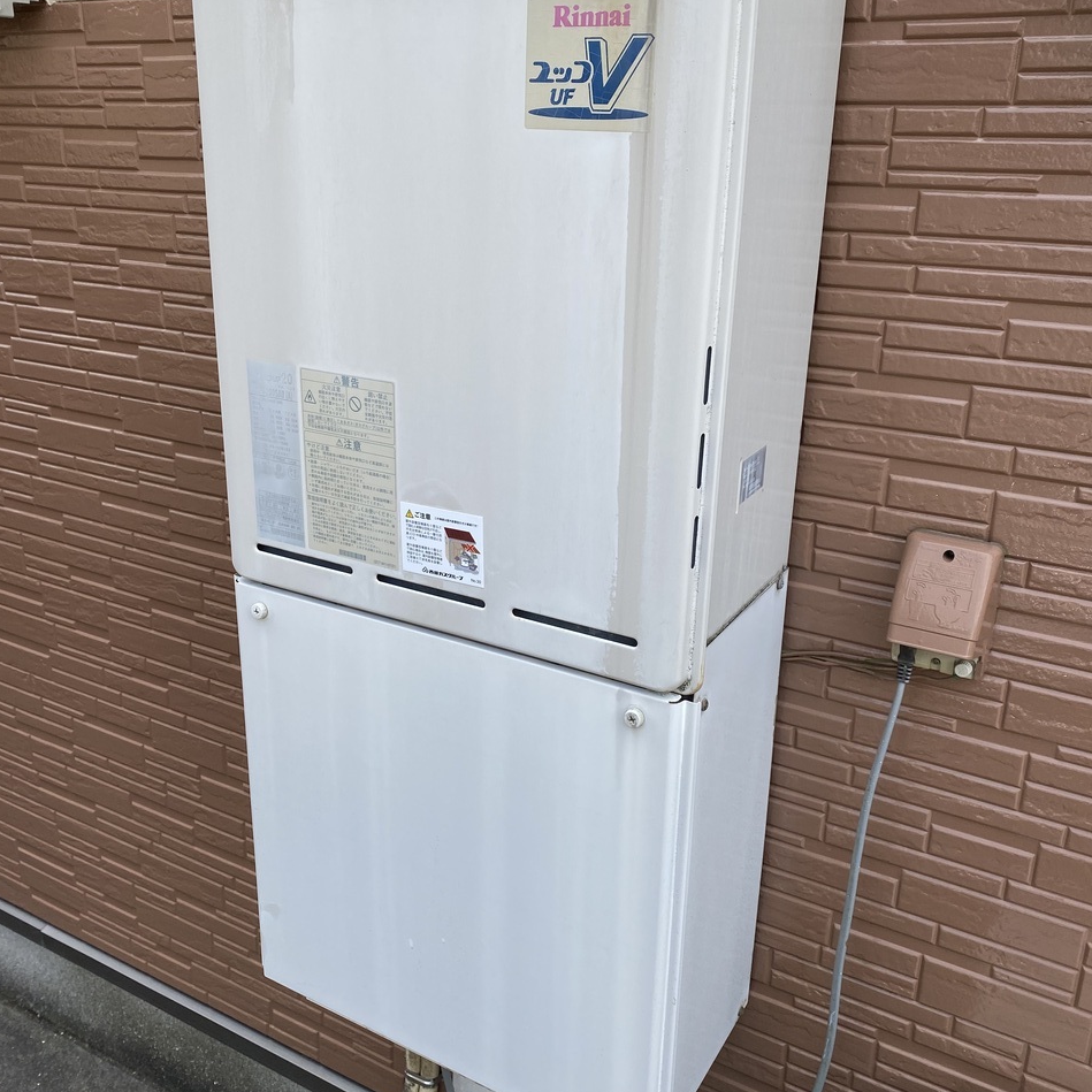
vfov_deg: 52.5
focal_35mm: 31
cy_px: 529
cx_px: 541
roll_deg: -2.1
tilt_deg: -18.1
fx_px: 1106
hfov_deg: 52.5
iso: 32
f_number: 1.8
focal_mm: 4.25
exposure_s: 1/651
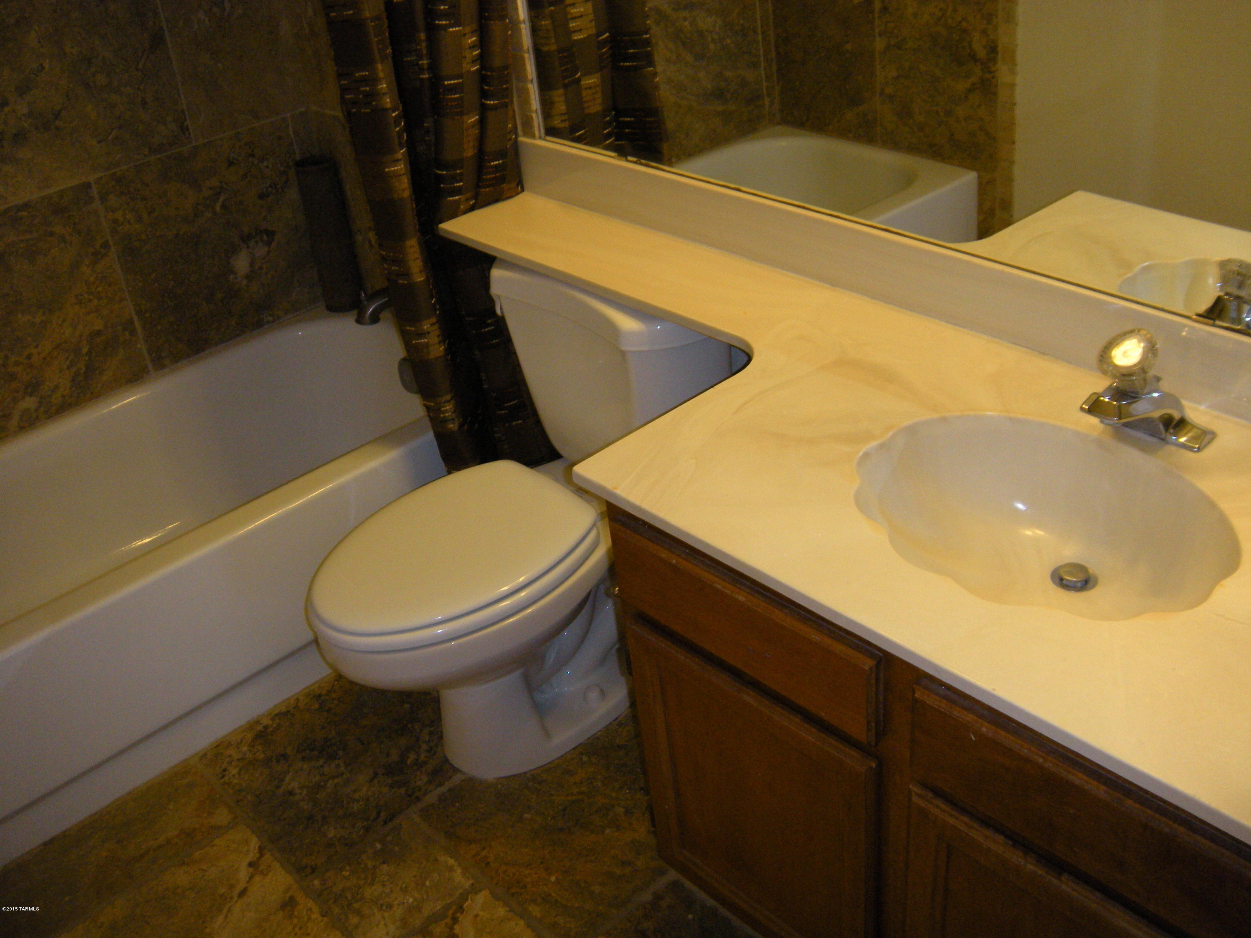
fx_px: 1265
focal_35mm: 35
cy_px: 469
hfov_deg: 52.6
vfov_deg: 40.7
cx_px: 626
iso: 200
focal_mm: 5.9
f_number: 3.8
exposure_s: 1/54.8
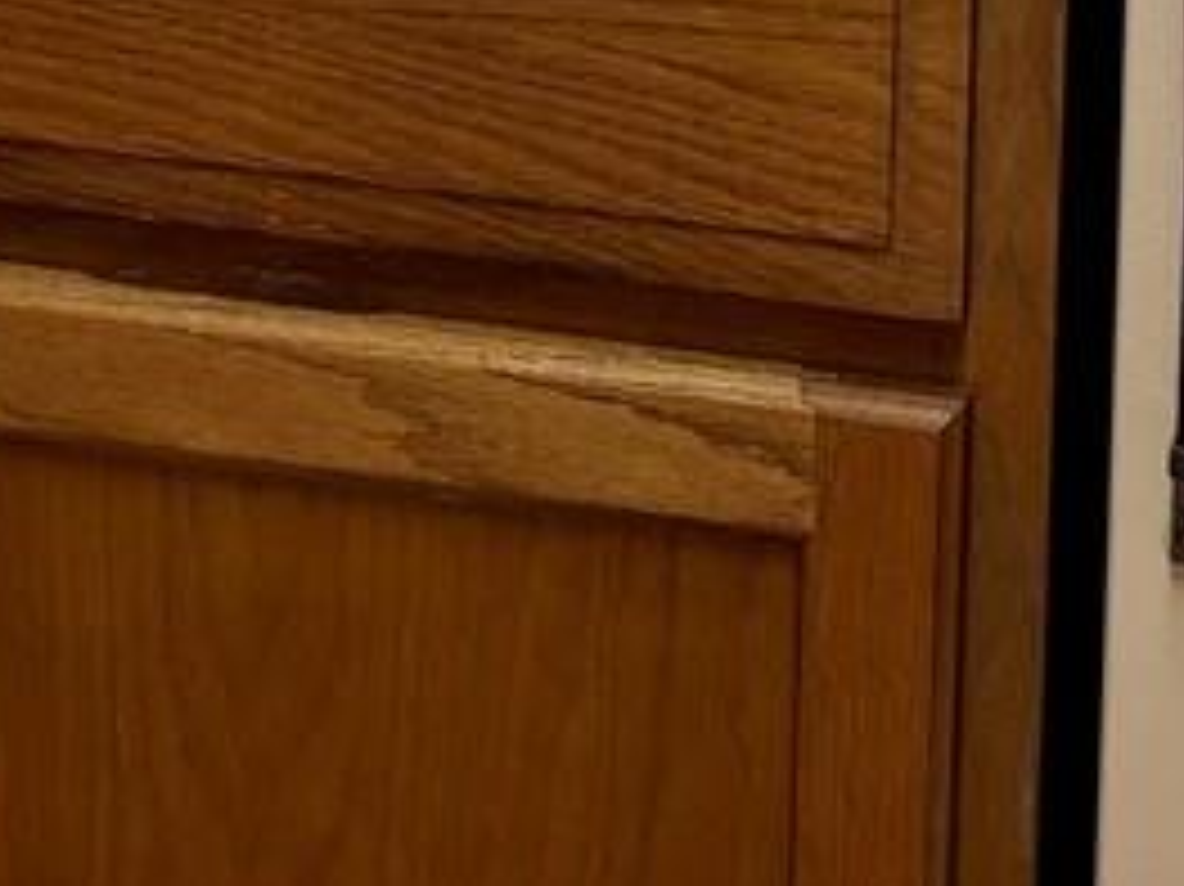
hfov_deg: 12.5
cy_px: -1210
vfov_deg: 8.6
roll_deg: -0.8
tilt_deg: -6.5
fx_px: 5402
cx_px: 441
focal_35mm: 158
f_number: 1.6
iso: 125
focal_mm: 5.96
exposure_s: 1/120
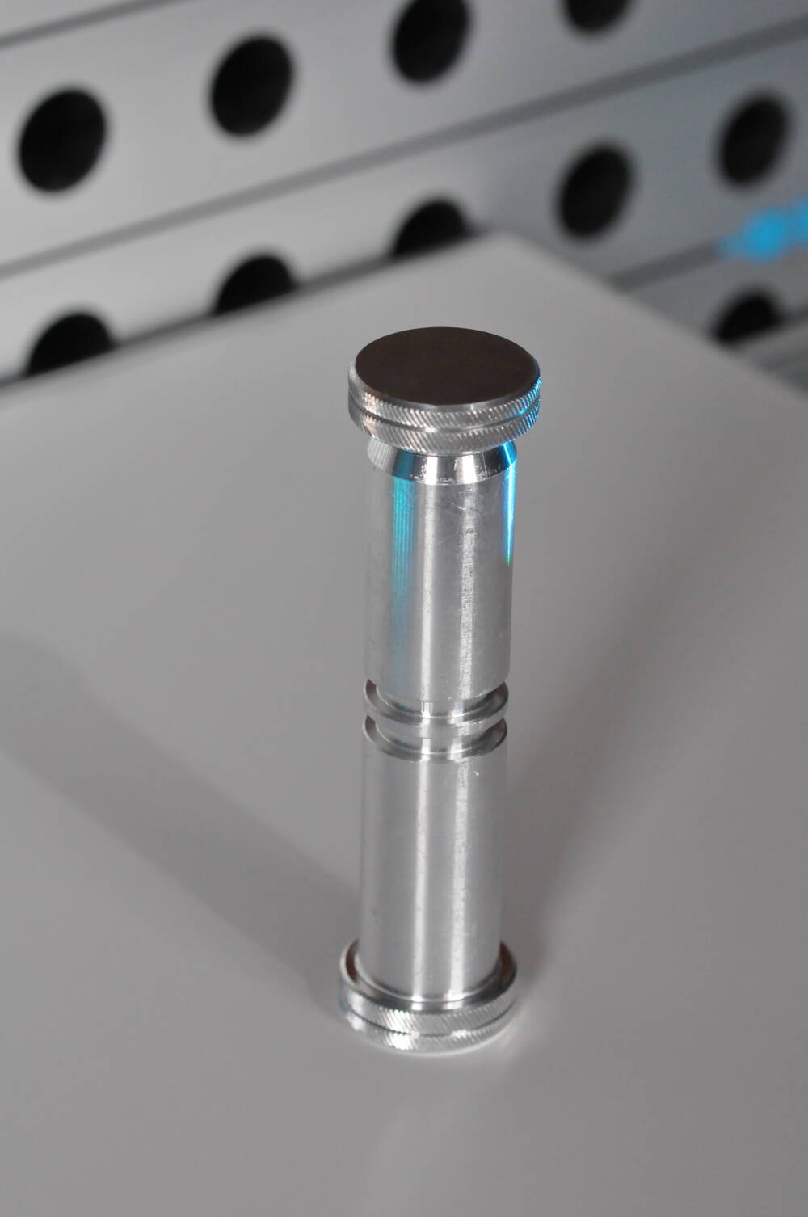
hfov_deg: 10.7
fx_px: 4304
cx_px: 404
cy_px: 608
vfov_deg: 16.1
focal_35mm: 128
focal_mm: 85
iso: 2000
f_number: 5
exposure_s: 1/400
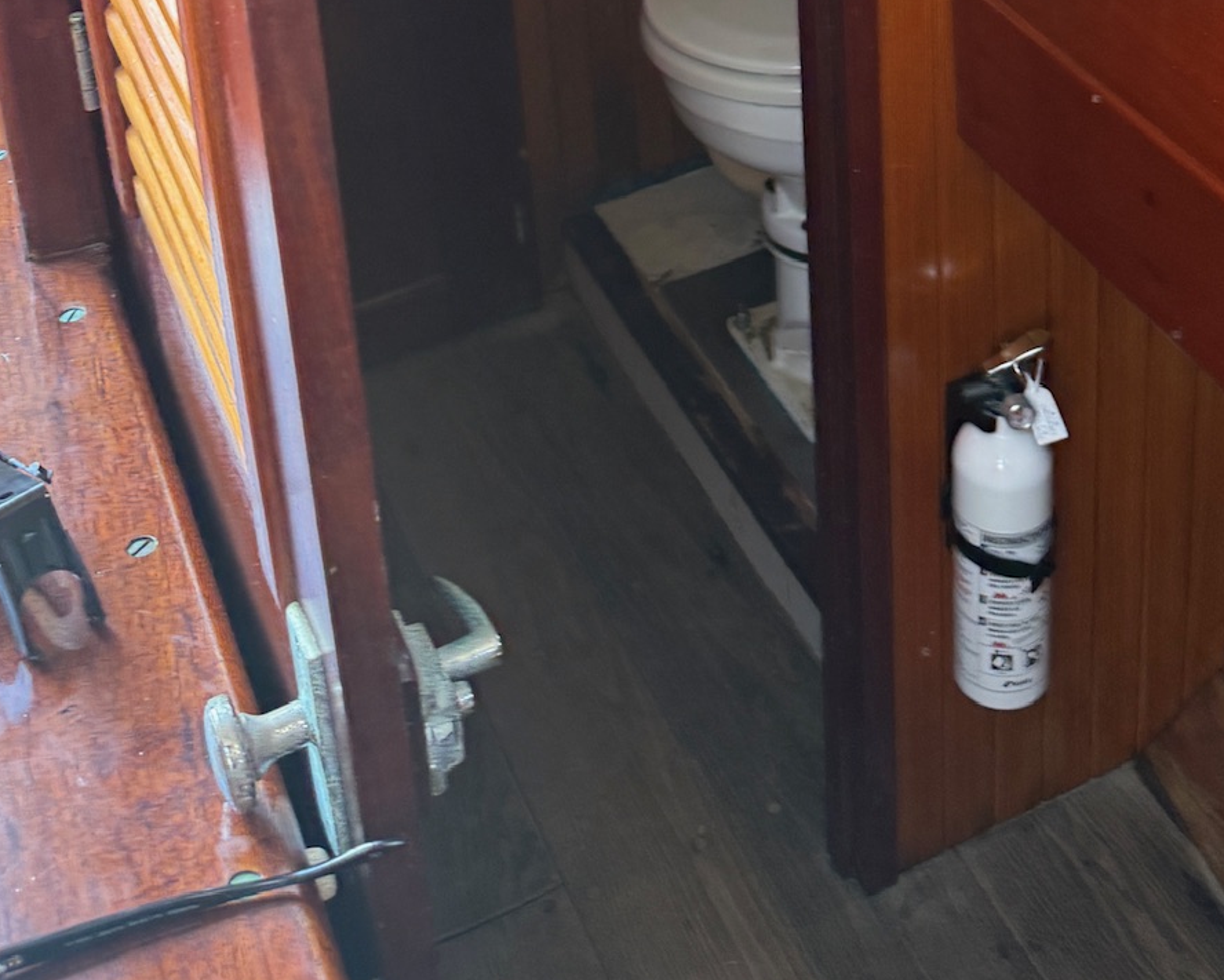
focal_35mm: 54
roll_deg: +1.1
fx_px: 1957
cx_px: 786
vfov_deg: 24.6
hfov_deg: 34.5
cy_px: -284
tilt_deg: -18.1
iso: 200
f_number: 1.78
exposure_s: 1/69
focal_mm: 6.76
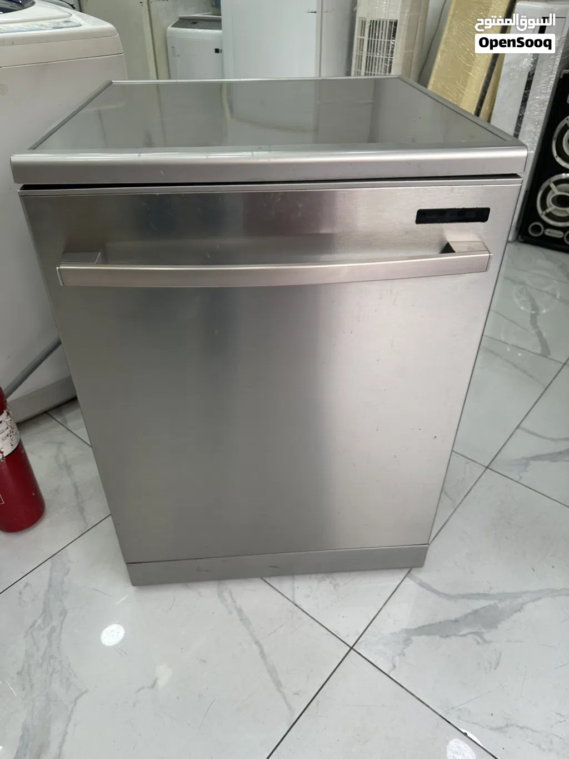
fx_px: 526
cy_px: 380
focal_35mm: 24
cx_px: 284
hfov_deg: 56.8
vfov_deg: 71.6
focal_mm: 6.86
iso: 50
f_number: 1.78
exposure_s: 1/109
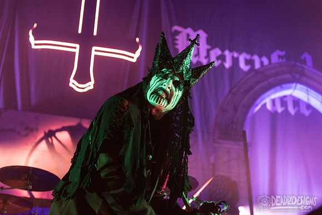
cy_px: 102
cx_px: 169
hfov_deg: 34.6
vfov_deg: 23.5
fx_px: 517
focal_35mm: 58
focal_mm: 55
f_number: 3.2
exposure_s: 1/320
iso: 2000
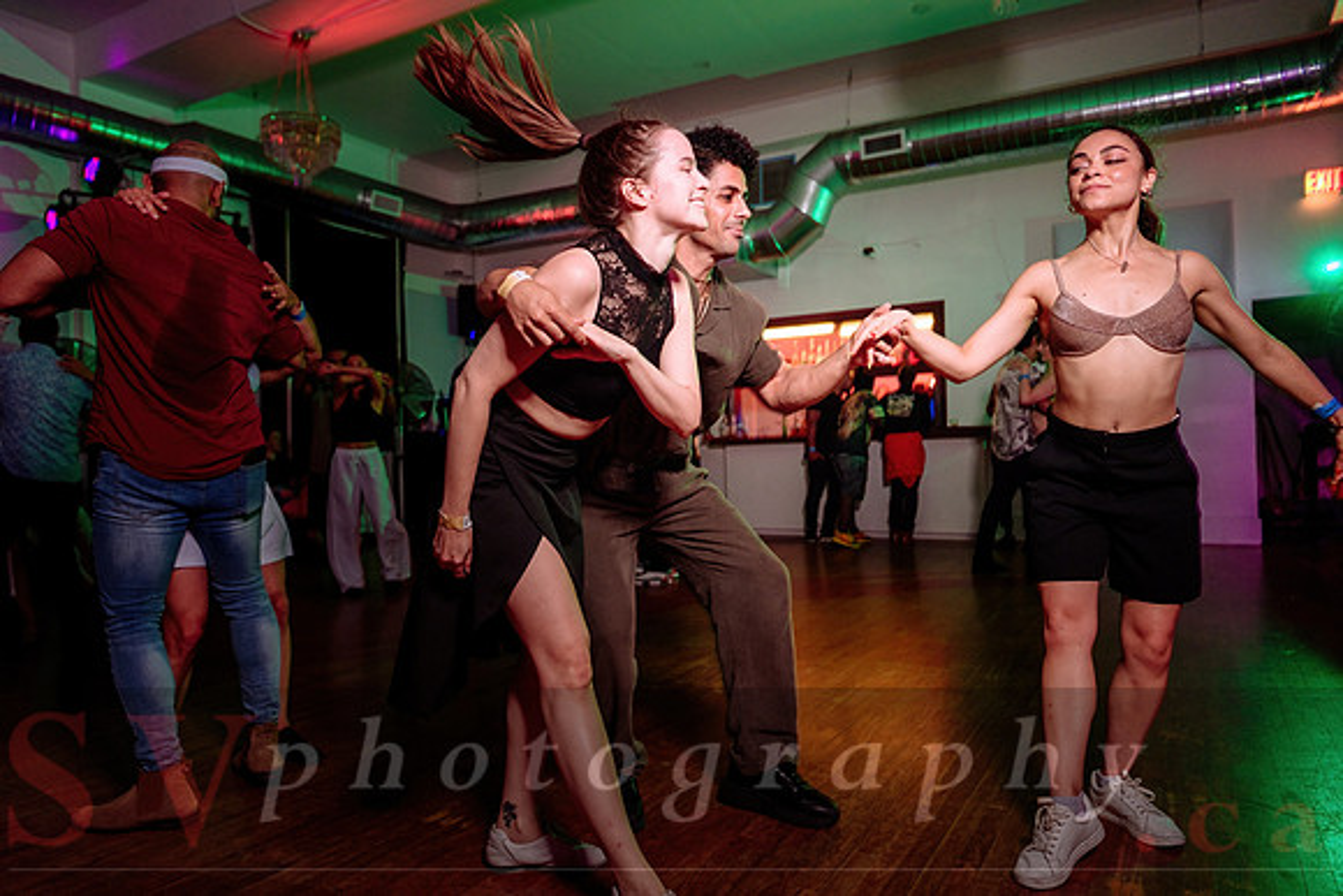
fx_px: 970
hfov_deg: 69.4
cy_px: 448
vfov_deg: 49.6
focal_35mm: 26
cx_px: 672
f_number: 2.8
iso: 800
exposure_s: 1/30
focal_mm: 26
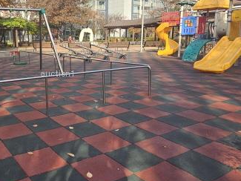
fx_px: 223
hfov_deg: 53.9
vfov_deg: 44.1
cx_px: 57
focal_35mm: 32
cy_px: 79
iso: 50
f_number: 2.2
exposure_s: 1/583
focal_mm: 2.2
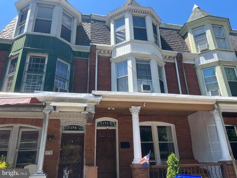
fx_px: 178
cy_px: 89
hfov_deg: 67.3
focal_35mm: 26
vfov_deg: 53.1
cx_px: 118
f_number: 1.5
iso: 50
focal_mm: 5.7
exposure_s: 1/1972
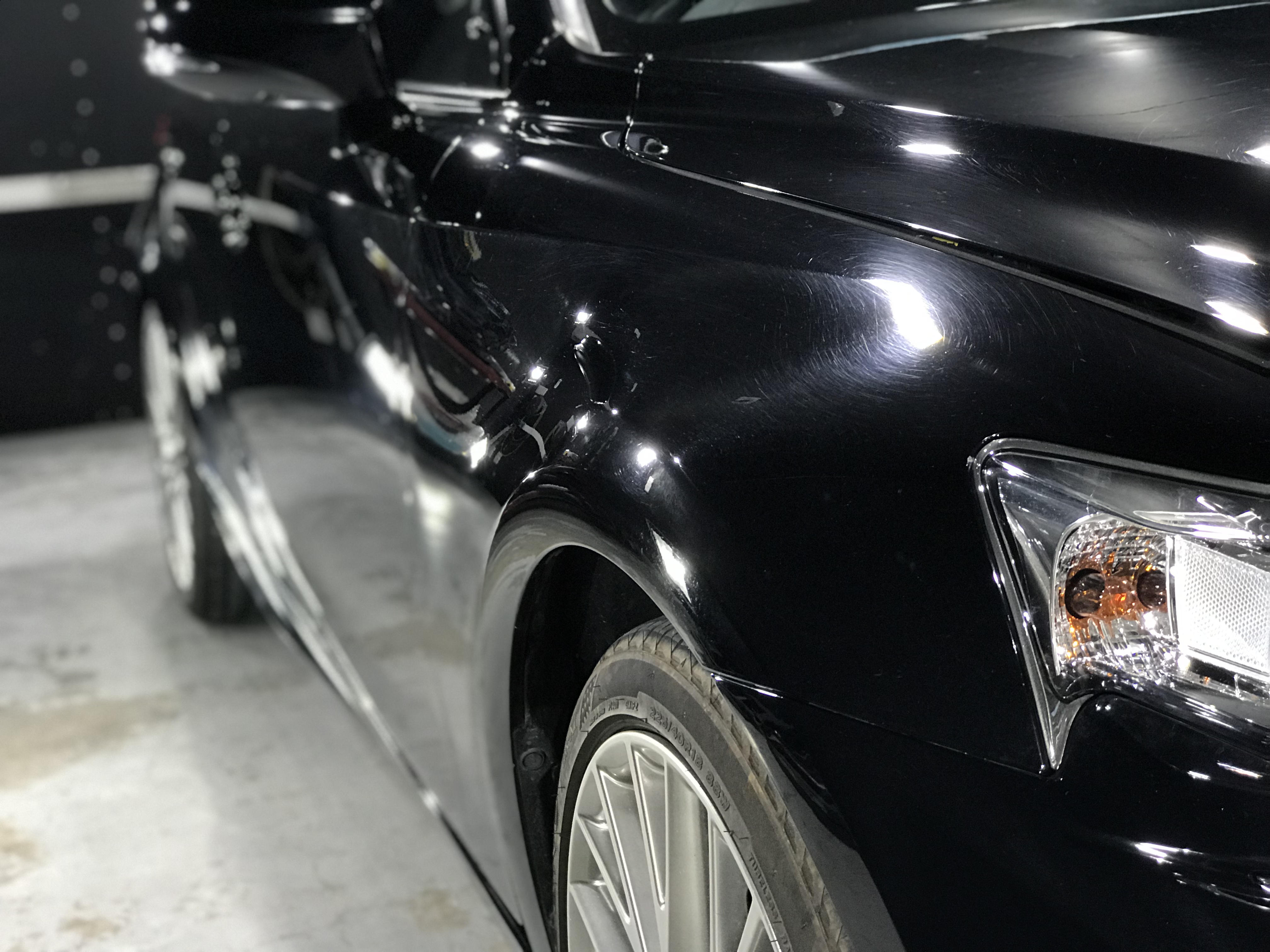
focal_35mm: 57
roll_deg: +5.6
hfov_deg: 33.8
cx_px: 635
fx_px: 2091
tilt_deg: -10.4
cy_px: 476
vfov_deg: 25.7
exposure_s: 1/60
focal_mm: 6.6
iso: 250
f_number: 2.8
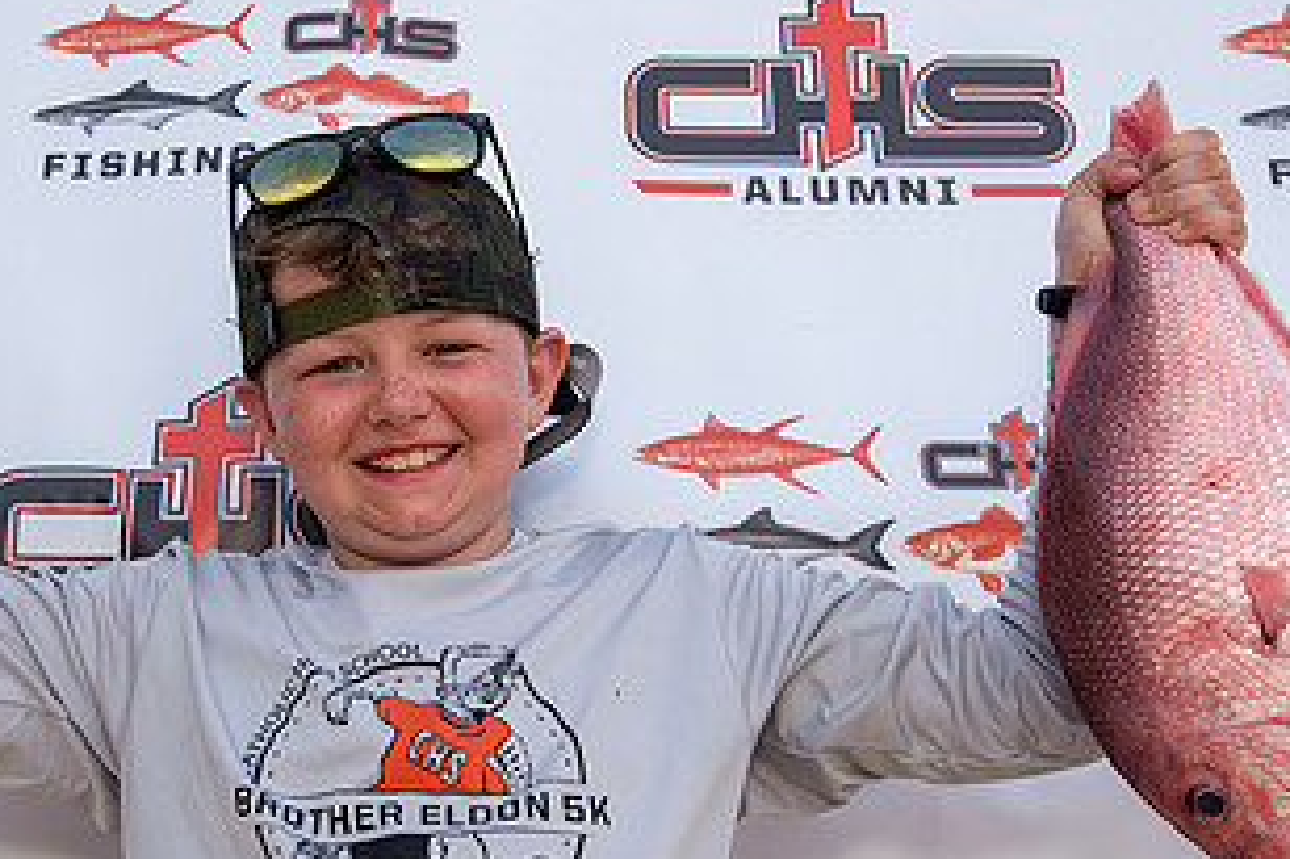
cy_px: 480
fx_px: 1755
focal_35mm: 49
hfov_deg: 39.7
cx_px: 385
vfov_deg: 27.5
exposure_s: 1/1000
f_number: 5
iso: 250
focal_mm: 26
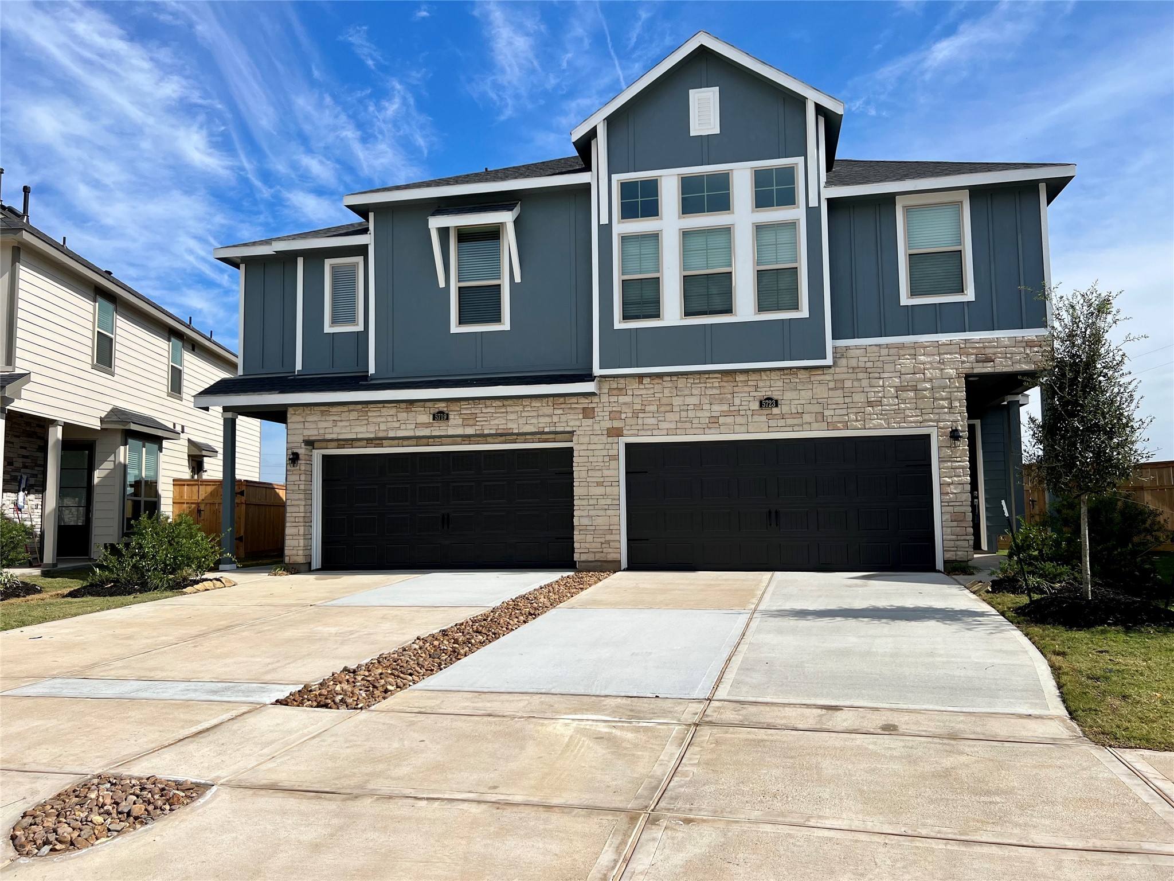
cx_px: 587
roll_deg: +0.3
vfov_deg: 53.1
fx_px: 882
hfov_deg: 67.3
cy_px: 440
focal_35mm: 26
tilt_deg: +4.5
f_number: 1.5
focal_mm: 5.7
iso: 50
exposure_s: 1/6579
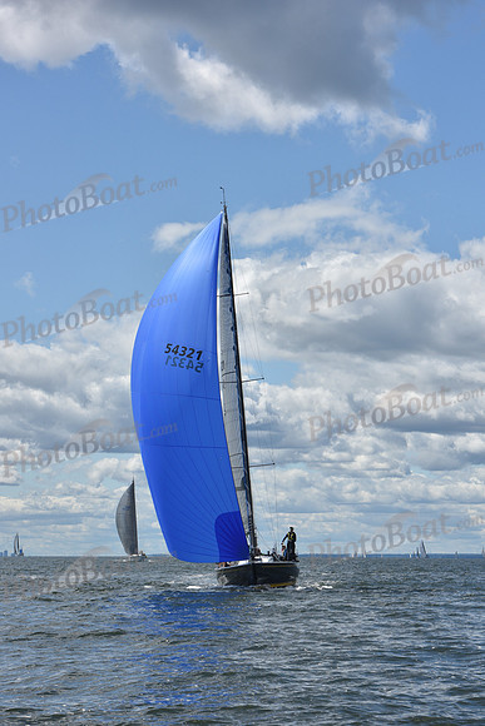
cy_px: 363
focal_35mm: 95
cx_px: 242
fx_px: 1918
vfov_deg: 21.5
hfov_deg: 14.4
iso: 250
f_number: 11
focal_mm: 95
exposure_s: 1/800
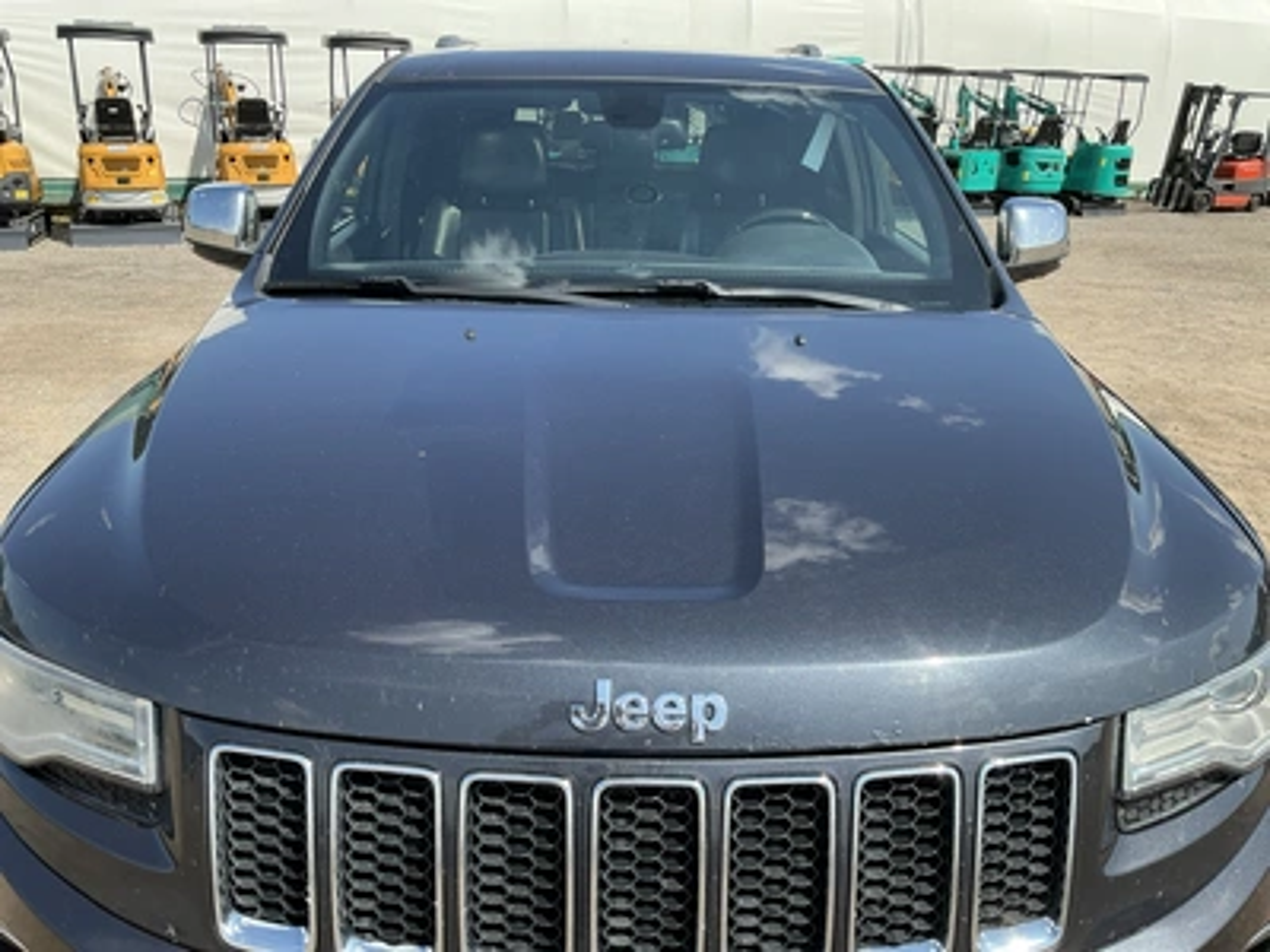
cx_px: 635
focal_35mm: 28
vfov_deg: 49.7
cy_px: 476
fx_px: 1027
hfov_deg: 63.4
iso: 25
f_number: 1.8
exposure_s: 1/804
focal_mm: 3
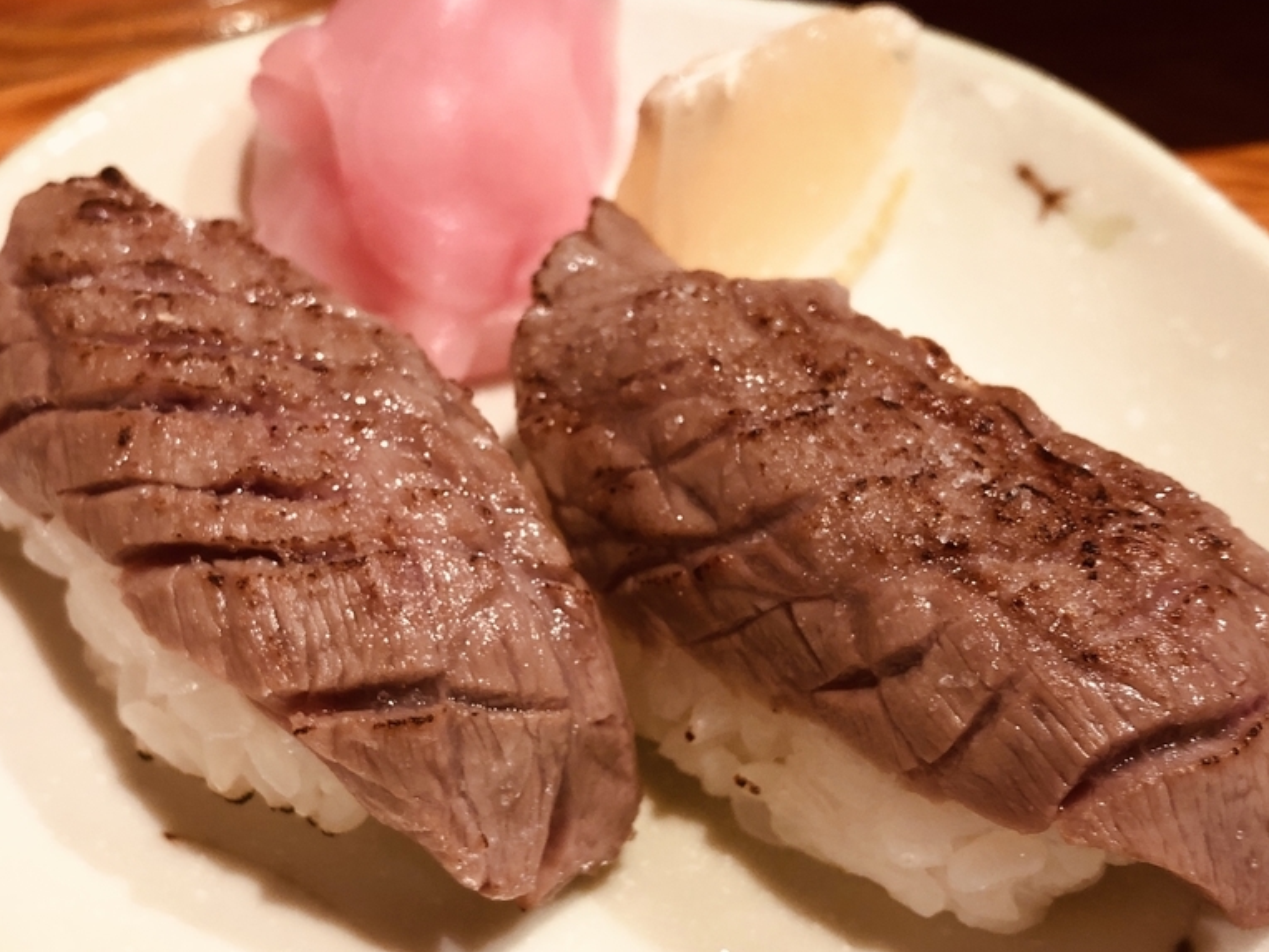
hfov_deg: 42.9
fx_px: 1613
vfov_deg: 32.8
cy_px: 570
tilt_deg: -51.9
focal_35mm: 44
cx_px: 565
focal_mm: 3.99
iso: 64
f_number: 1.8
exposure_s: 1/15
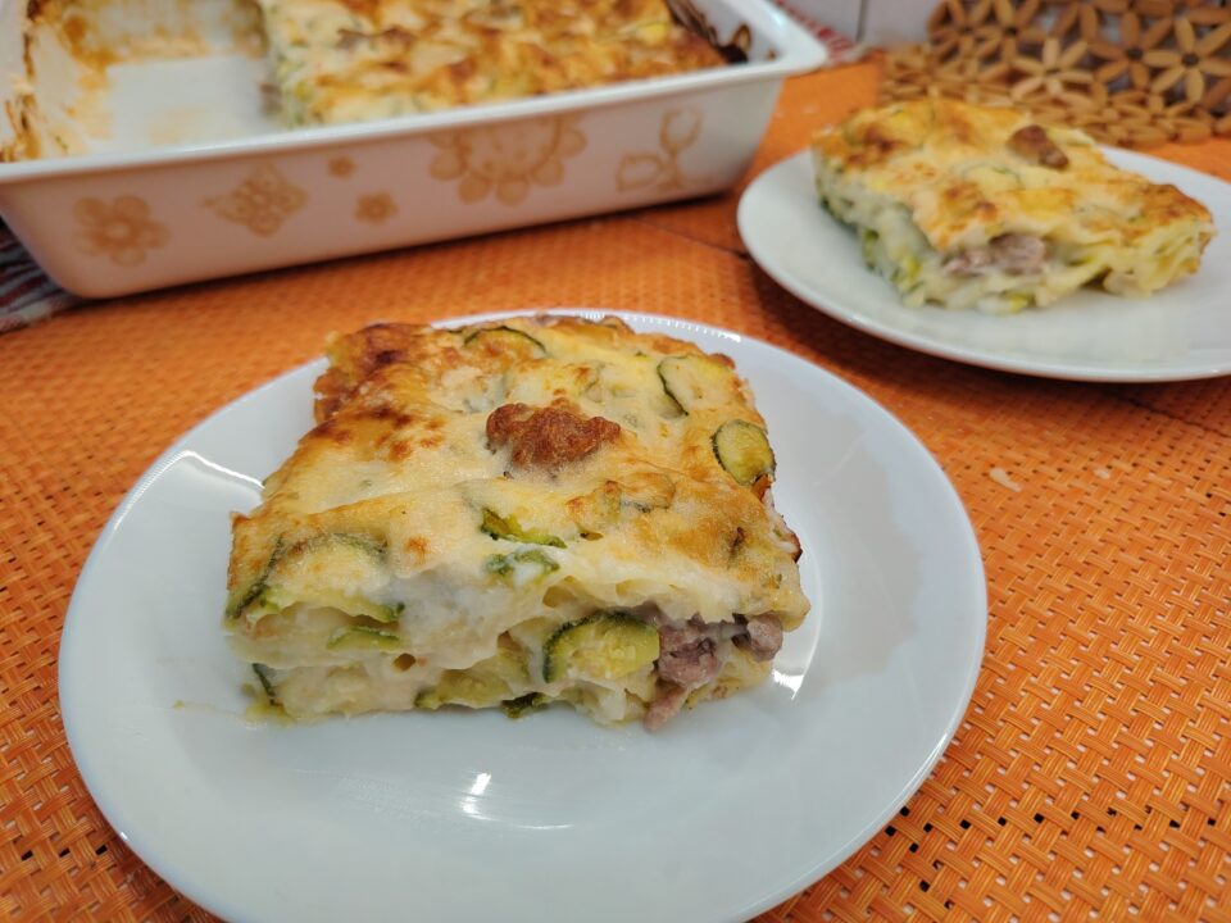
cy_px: 462
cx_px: 616
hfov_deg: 71.6
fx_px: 853
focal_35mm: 24
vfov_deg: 56.8
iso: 384
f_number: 1.75
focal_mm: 5.25
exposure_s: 1/40
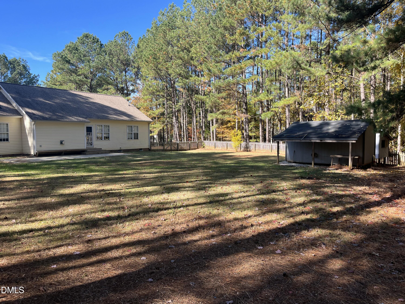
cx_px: 202
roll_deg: +0.4
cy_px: 152
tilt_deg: -3.3
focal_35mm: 26
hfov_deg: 67.3
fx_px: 304
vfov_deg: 53.1
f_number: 1.6
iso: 50
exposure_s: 1/696
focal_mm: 5.1
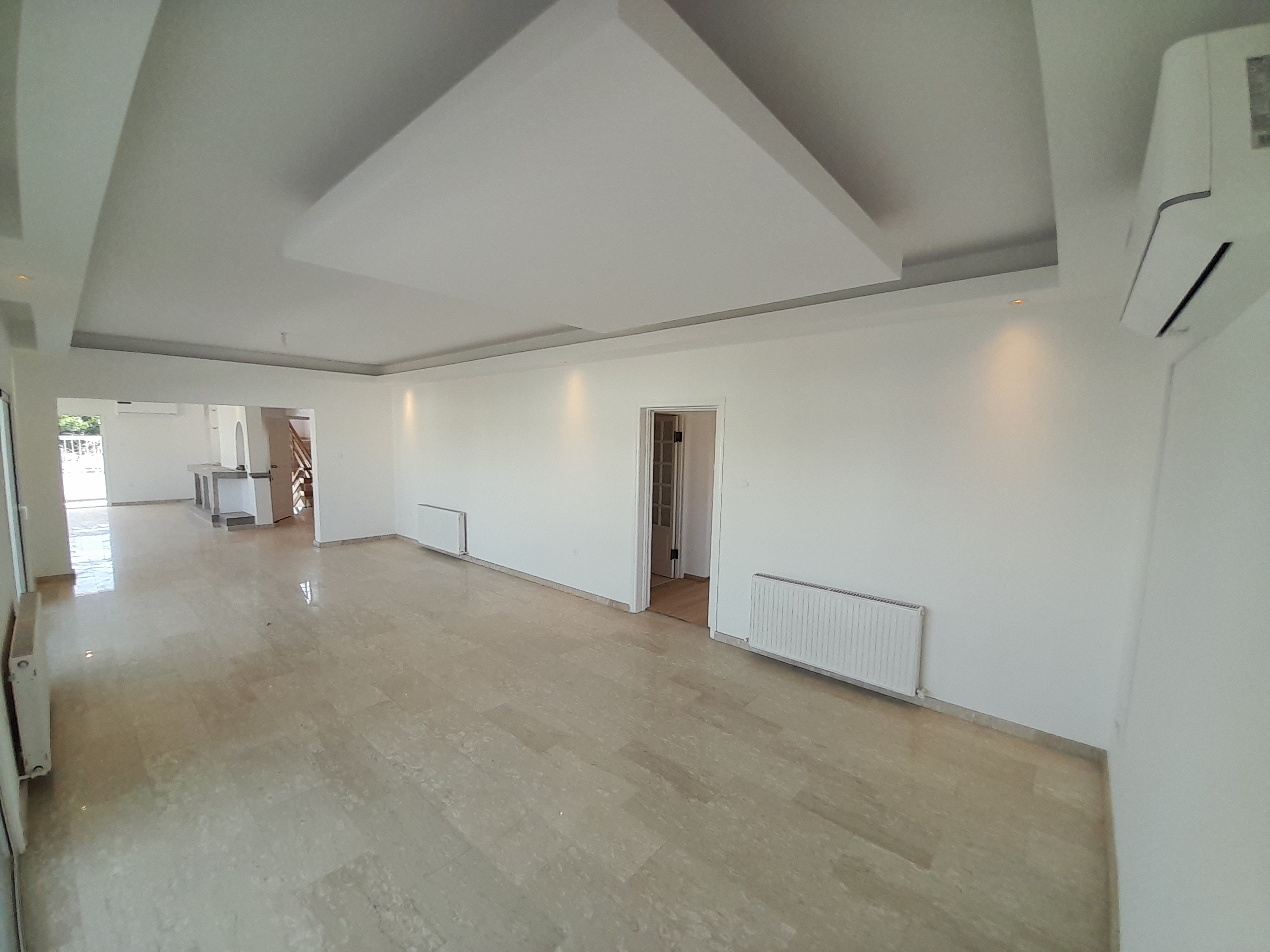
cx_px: 635
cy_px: 476
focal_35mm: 13
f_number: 2.2
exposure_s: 1/100
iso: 50
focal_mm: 1.13
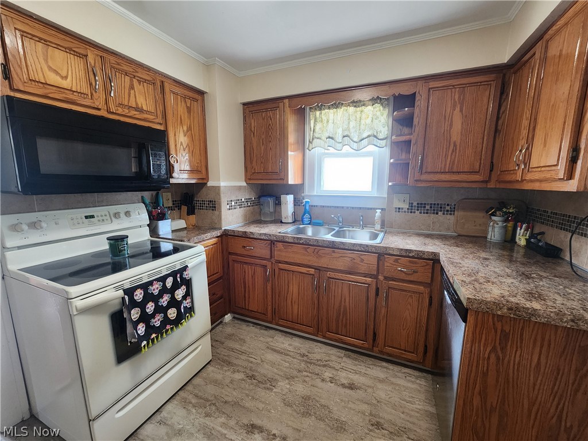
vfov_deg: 89.9
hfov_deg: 106.2
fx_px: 221
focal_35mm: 13
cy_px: 220
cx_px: 294
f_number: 2.2
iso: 320
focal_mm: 2.2
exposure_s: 1/40
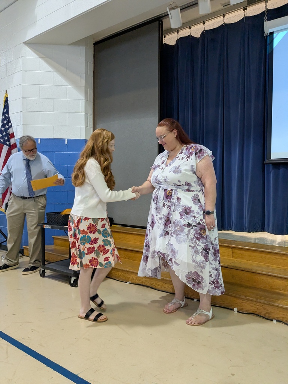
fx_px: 300
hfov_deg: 51.4
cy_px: 192
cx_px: 144
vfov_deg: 65.3
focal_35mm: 27
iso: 546
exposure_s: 1/120
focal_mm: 4.38
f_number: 1.73
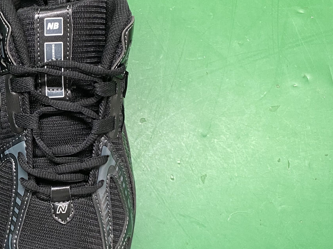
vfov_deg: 23.6
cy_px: 131
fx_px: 596
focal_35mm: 62
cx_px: -30
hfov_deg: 28.4
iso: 100
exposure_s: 1/50
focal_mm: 4.25
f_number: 1.8
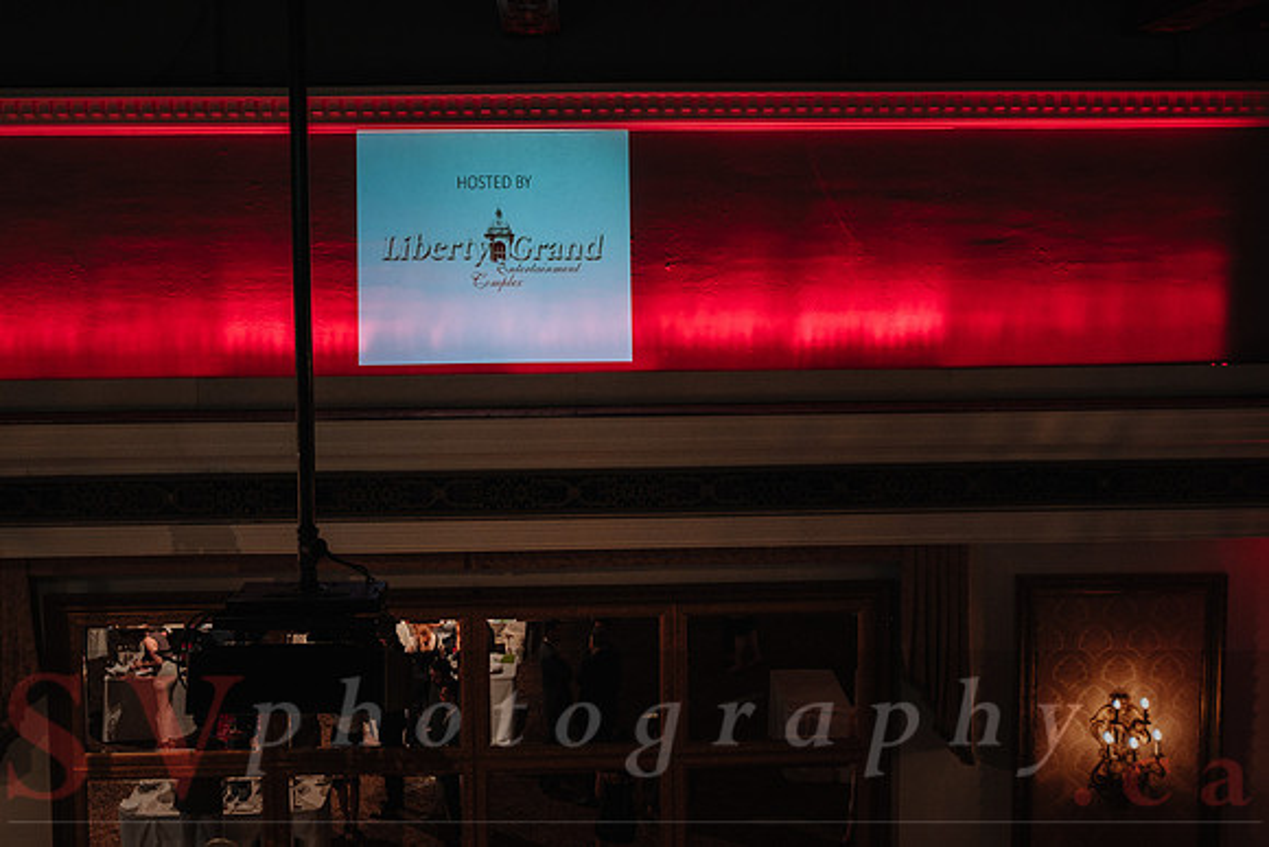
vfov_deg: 31.8
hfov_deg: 46.3
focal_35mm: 42
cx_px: 614
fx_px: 1483
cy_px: 363
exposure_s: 1/100
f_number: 5
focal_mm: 24
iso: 800
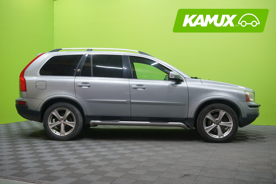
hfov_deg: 48.5
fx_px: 307
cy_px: 92
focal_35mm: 40
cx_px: 138
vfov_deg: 33.4
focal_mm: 40
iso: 800
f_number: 5.6
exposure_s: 1/25
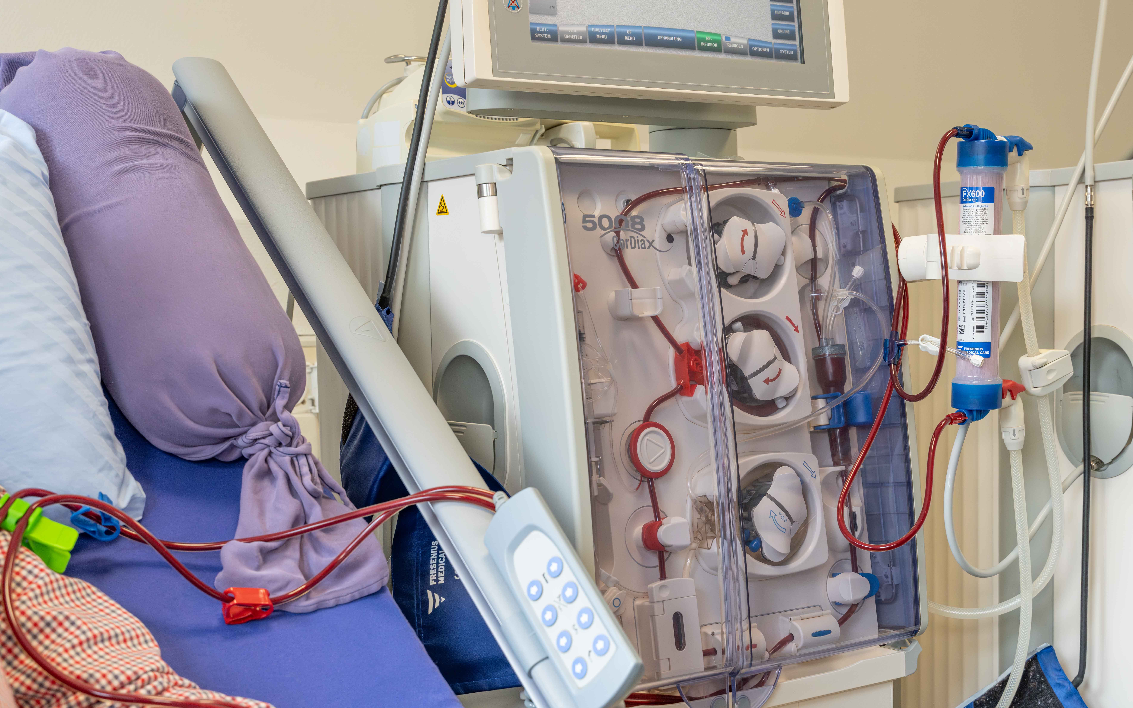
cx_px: 588
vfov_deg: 27.4
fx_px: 1448
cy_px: 443
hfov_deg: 42.7
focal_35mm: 47
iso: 1600
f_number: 5
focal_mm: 36.7
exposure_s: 1/320
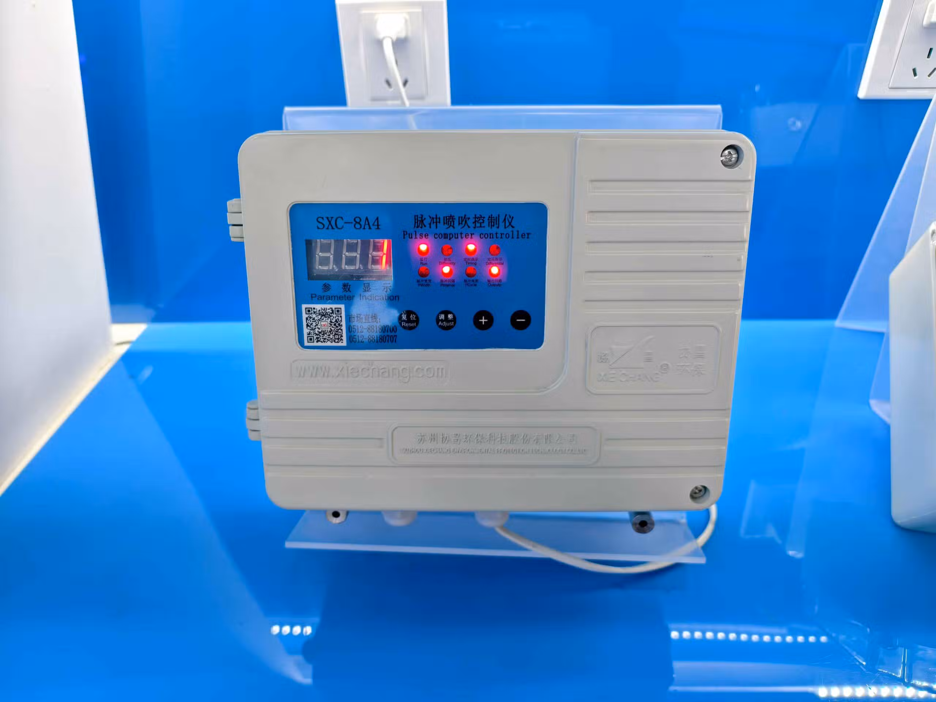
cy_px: 351
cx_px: 468
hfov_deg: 73.9
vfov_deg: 58.9
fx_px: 622
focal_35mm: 23
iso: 222
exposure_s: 1/100
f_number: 1.57
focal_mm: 6.54
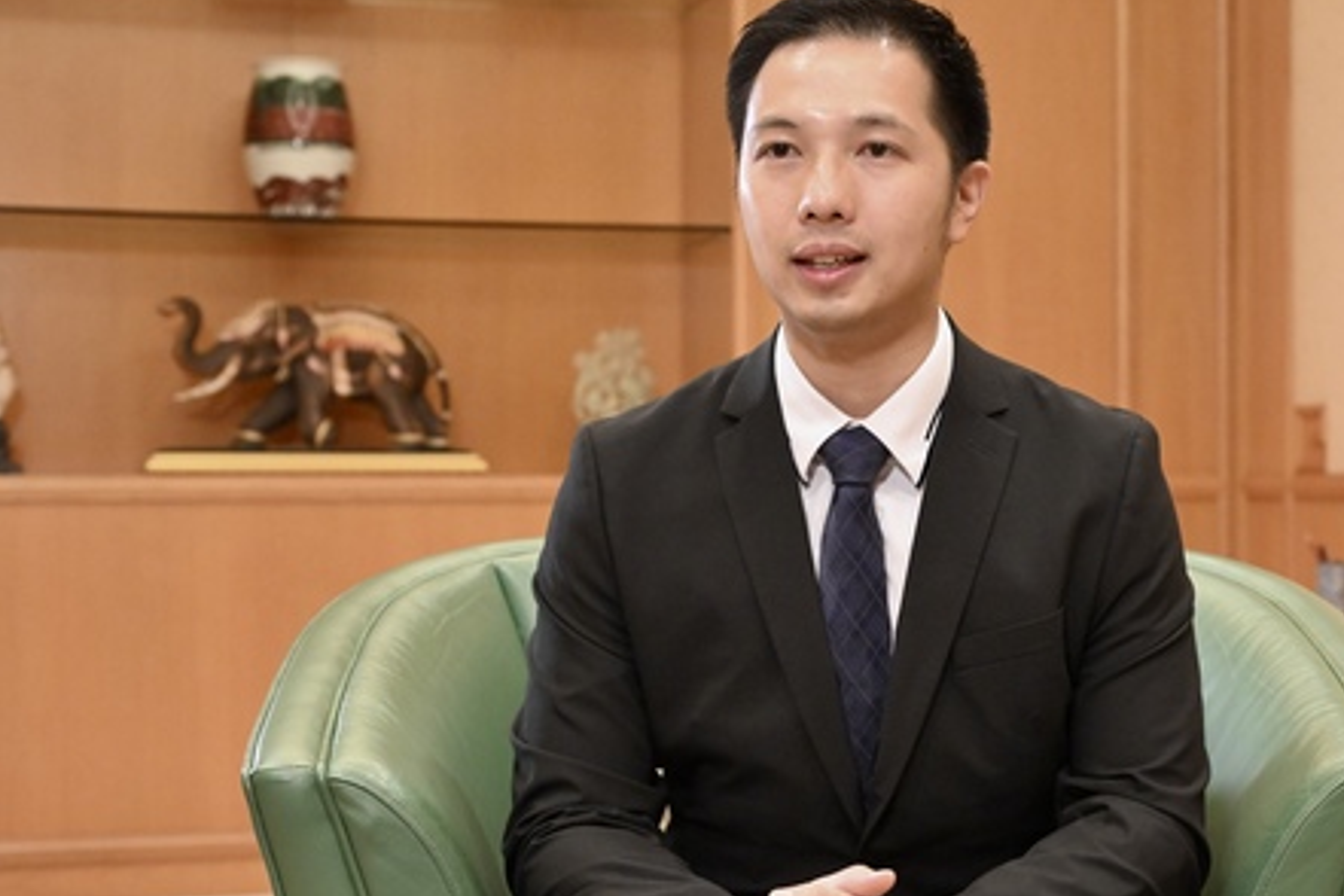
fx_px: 2389
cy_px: 536
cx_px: 911
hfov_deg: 31.1
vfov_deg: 21.2
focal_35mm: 64
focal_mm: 47
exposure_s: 1/160
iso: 4000
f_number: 4
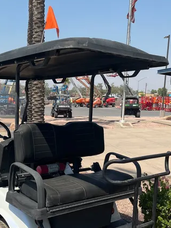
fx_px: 296
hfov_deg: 31.8
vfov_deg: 41.7
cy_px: 147
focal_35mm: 45
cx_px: 52
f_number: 1.6
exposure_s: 1/3215
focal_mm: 5.1
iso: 50
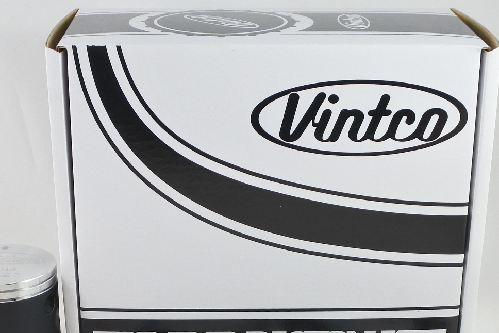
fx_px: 846
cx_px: 163
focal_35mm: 61
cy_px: 297
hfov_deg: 32.6
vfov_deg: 21.8
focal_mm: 12.3
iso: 450
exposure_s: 1/125
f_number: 3.8
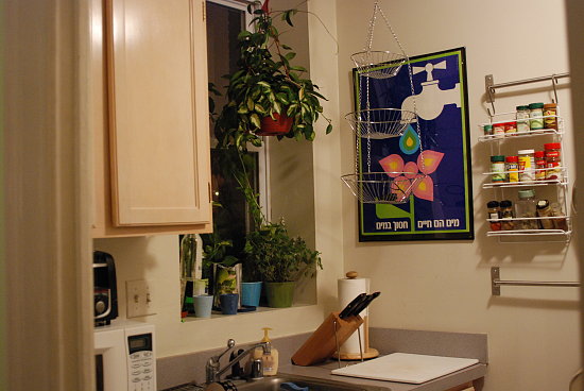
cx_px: 292
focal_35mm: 42
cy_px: 196
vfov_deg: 32.0
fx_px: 682
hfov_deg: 46.4
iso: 1600
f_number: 3.5
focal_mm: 28
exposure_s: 1/25
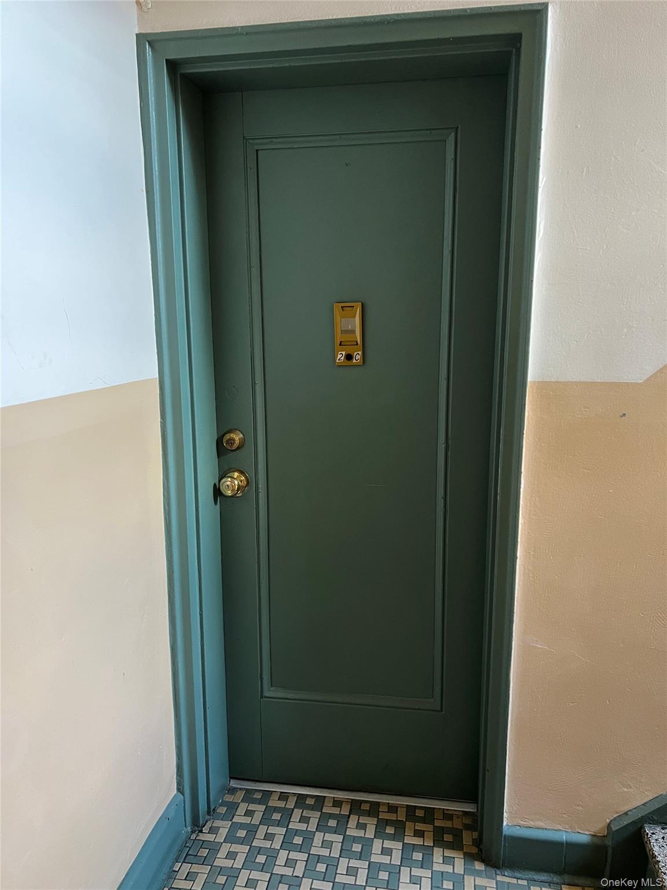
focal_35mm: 26
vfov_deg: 67.3
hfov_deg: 53.1
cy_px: 445
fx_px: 668
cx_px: 334
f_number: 1.5
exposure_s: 1/60
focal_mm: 5.7
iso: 250
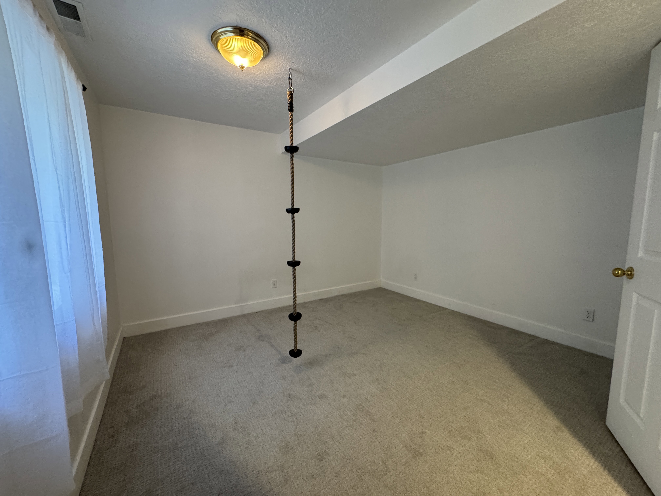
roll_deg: +0.1
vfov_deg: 85.7
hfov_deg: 102.1
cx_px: 330
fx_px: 267
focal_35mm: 14
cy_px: 248
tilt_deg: -7.3
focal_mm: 2.22
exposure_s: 1/60
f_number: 2.2
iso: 500
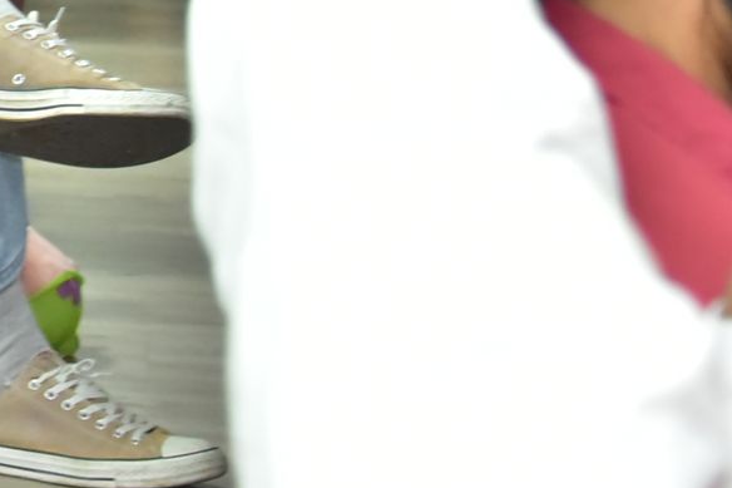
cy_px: -298
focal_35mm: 334
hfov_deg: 6.1
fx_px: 6789
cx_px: -549
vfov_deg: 4.1
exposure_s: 1/200
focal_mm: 78
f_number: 5.6
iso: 5000
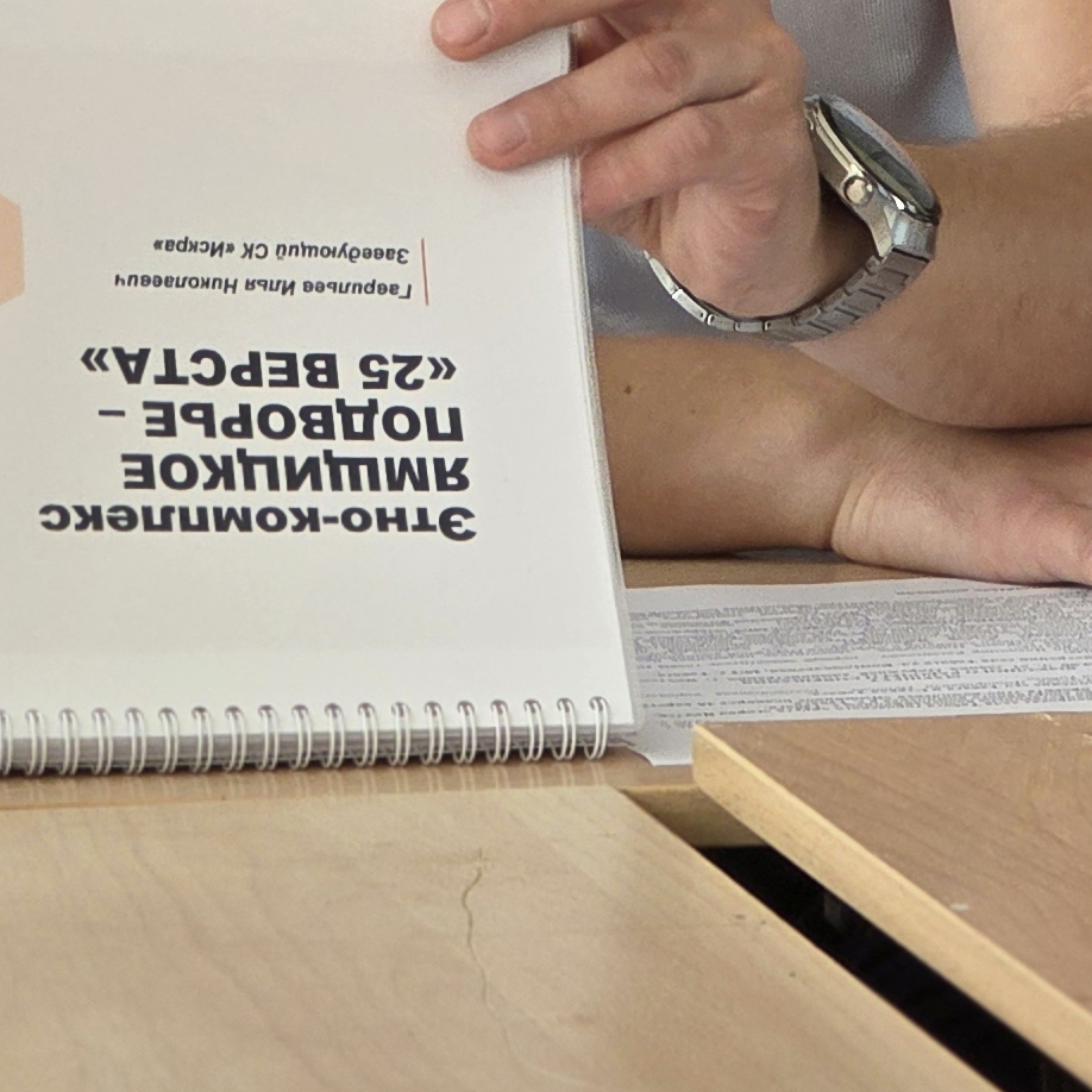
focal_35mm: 443
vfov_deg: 3.9
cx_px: 249
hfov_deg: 4.0
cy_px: -670
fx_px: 15811
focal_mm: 18.6
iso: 250
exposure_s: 1/60
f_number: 3.4
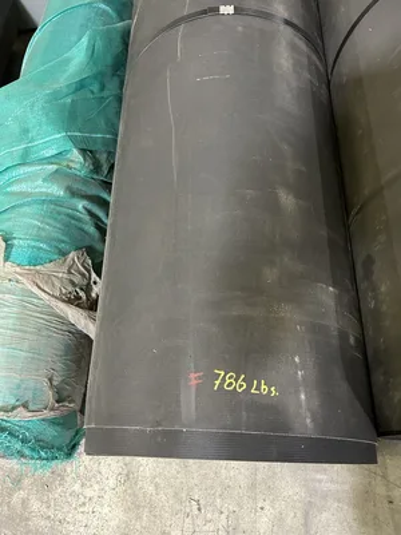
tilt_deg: -63.0
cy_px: 268
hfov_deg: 53.1
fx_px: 402
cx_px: 200
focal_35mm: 26
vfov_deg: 67.3
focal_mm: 5.7
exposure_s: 1/40
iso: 400
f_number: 1.5
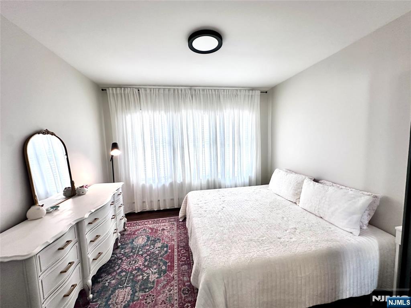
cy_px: 154
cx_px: 206
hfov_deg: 102.1
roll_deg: +1.8
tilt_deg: -5.0
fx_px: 166
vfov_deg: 85.7
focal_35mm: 14
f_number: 2.2
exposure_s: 1/120
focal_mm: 2.22
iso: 250
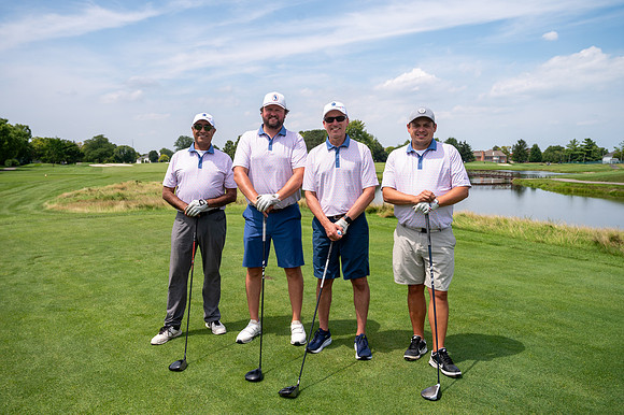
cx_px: 312
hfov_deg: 62.0
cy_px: 208
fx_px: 520
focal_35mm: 30
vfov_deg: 43.6
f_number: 5
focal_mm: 30
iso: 250
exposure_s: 1/2000
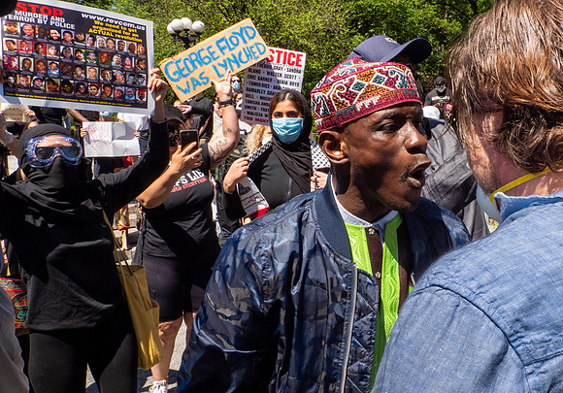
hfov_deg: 55.1
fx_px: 525
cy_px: 187
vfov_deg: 41.0
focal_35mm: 33
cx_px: 379
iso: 320
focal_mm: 12
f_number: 14
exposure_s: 1/250
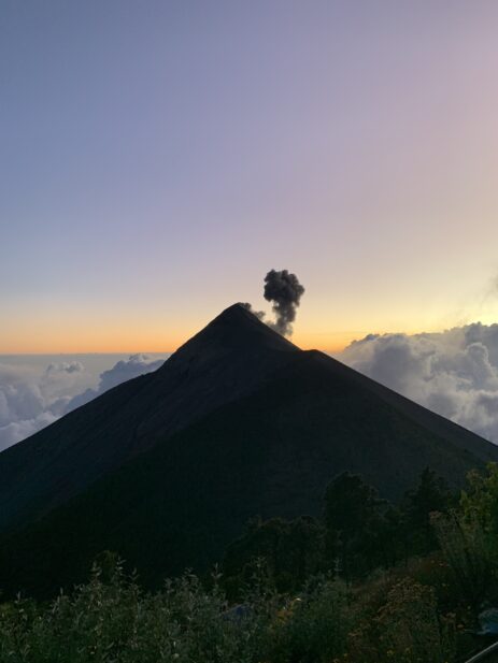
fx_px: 499
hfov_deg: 53.1
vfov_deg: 67.3
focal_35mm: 26
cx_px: 249
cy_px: 332
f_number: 1.8
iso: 100
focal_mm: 4.25
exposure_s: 1/60
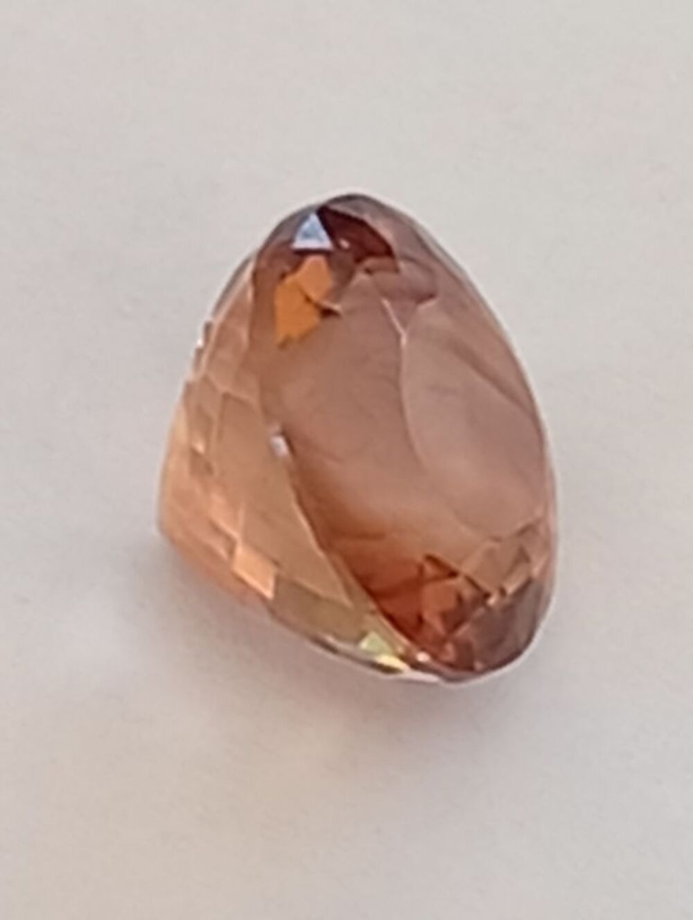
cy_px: 460
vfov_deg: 7.3
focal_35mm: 271
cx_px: 346
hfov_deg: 5.5
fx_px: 7215
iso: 50
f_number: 1.8
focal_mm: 3.84
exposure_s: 1/50
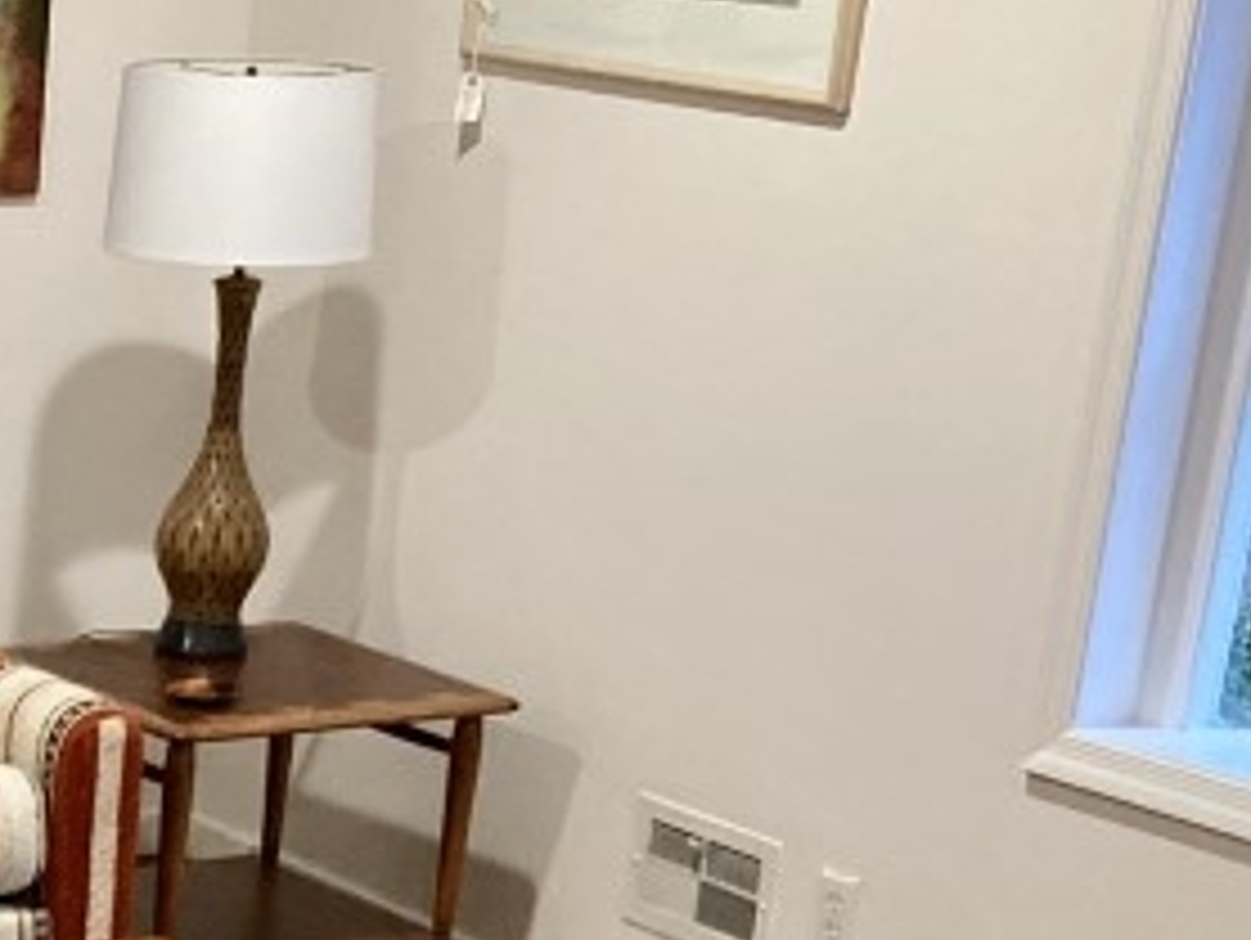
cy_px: 1282
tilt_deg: -20.0
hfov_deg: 17.4
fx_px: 3726
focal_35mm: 103
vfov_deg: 13.8
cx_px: -544
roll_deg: -2.3
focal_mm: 3.99
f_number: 1.8
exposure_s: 1/40
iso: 250
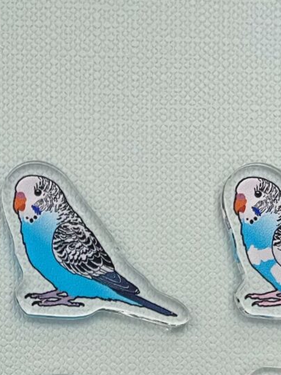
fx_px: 996
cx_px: -21
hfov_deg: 15.7
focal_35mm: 92
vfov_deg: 19.8
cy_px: 472
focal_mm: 4.2
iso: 125
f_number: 1.6
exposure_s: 1/60
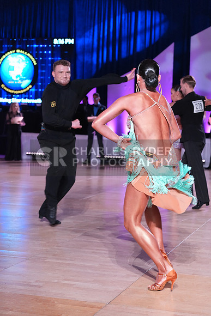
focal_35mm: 70
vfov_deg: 28.8
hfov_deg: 19.5
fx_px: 615
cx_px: 106
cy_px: 158
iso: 3200
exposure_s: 1/250
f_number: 5
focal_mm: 70
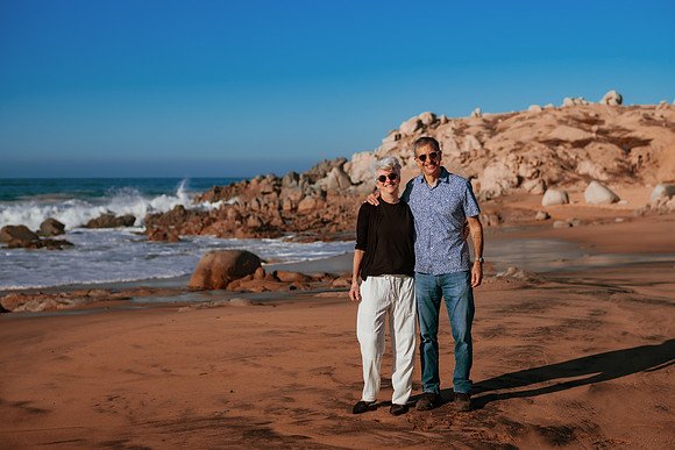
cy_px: 225
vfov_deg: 23.4
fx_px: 1088
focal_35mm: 58
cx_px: 338
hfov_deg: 34.5
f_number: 3.2
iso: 50
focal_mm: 58
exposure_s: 1/8000
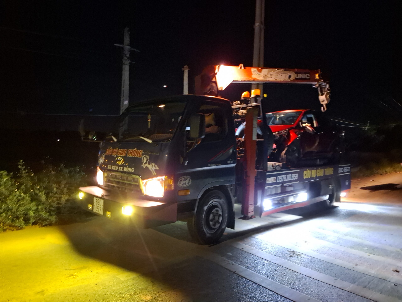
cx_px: 201
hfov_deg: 73.9
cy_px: 151
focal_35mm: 23
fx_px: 267
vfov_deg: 58.9
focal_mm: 5.54
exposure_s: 1/14
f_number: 1.8
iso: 1250
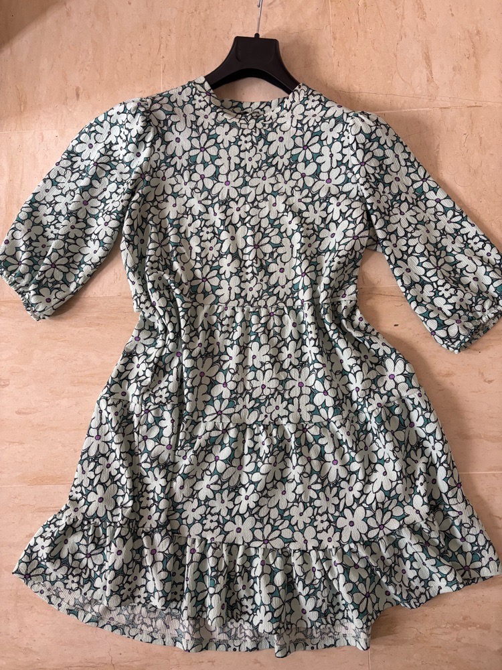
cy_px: 335
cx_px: 251
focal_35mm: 26
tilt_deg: -82.6
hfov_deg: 53.1
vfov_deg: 67.3
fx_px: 503
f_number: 1.6
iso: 250
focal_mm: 5.96
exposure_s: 1/60
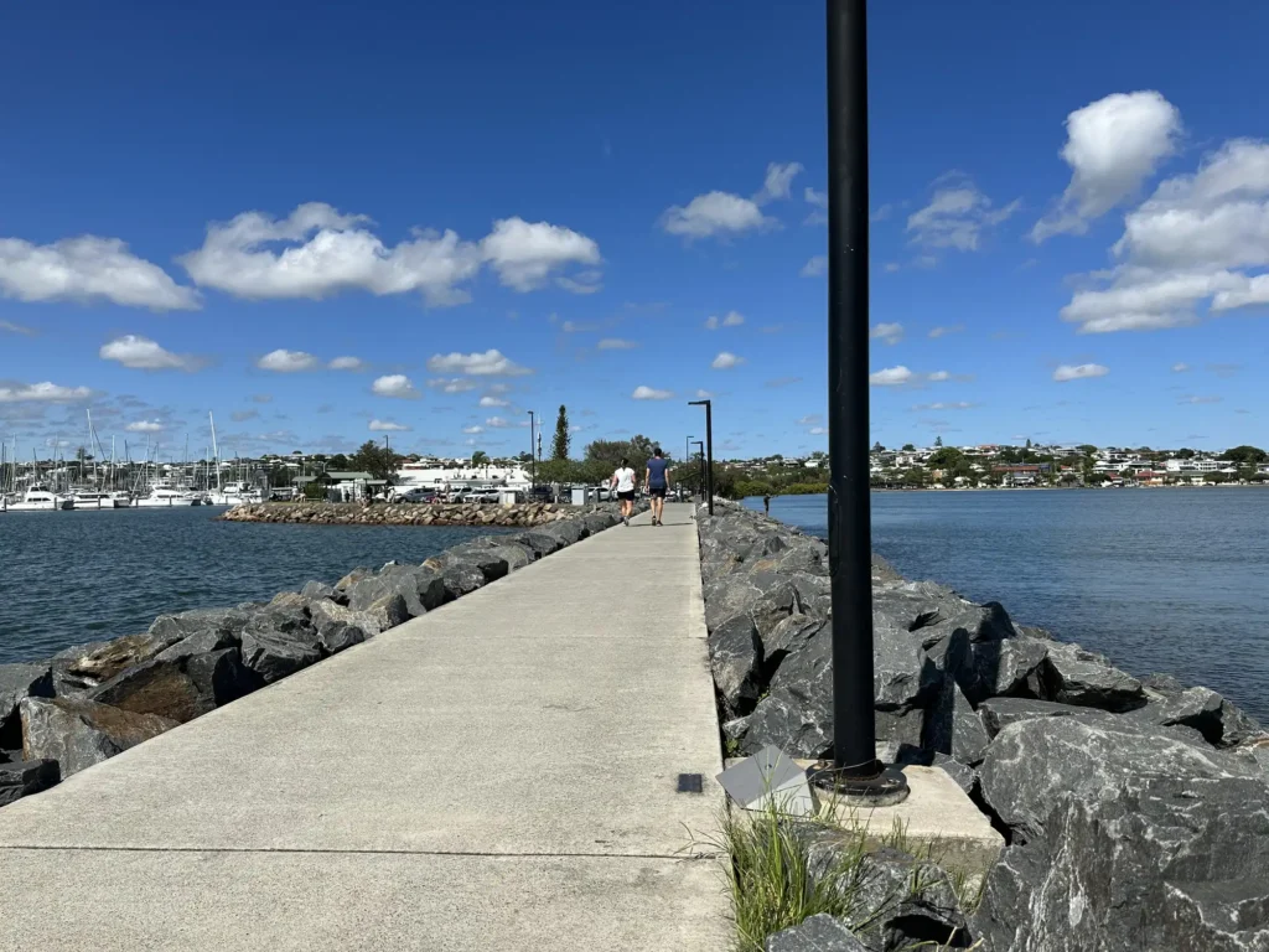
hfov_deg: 71.6
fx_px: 880
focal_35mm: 24
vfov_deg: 56.8
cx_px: 634
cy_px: 476
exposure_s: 1/7576
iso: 80
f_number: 1.78
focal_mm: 6.86
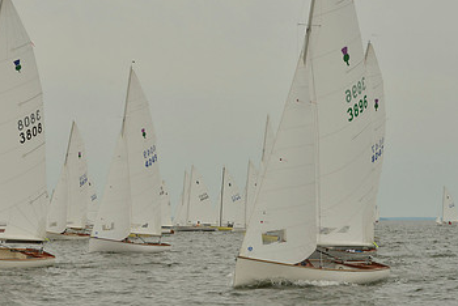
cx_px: 144
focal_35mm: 116
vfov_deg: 11.8
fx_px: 1477
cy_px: 124
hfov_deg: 17.6
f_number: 13
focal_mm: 70
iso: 400
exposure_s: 1/640
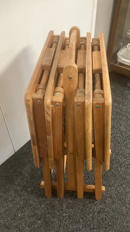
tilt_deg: -42.3
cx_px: 69
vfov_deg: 62.6
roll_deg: -1.5
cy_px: 116
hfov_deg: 37.8
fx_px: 190
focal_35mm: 31
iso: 320
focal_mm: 3.99
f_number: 1.8
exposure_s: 1/33
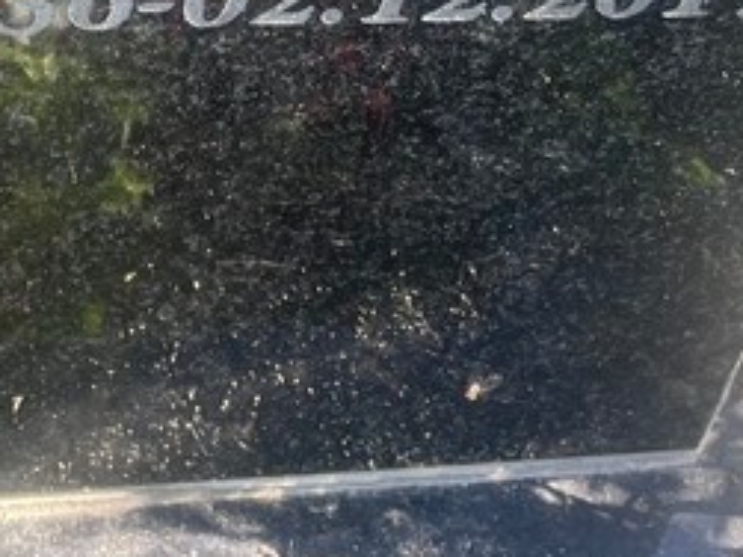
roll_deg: -8.3
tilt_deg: -35.9
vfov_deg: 16.2
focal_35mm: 83
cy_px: -287
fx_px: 1781
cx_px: 163
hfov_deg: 23.3
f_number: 1.6
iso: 32
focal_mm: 4.2
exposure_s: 1/127
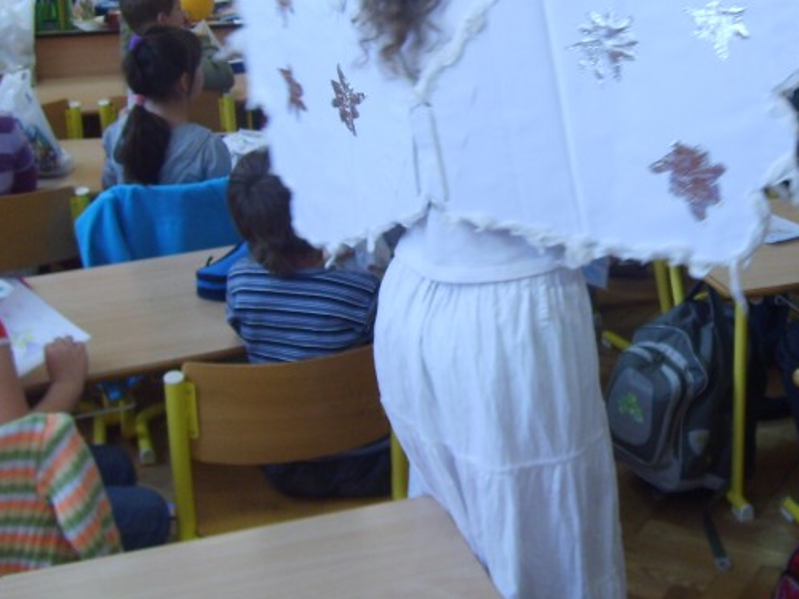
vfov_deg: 25.8
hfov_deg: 33.6
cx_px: 602
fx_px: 1293
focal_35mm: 56
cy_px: 161
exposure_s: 1/30
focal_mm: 5.8
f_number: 2.8
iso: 80
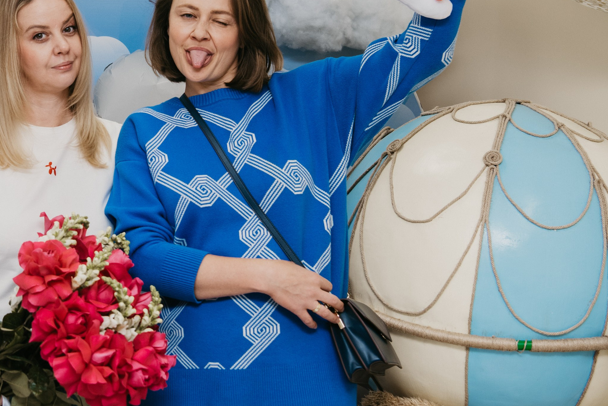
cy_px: 79
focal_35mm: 84
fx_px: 1419
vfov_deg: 16.2
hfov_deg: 23.7
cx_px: 91
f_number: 4
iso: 160
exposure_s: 1/160
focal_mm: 42
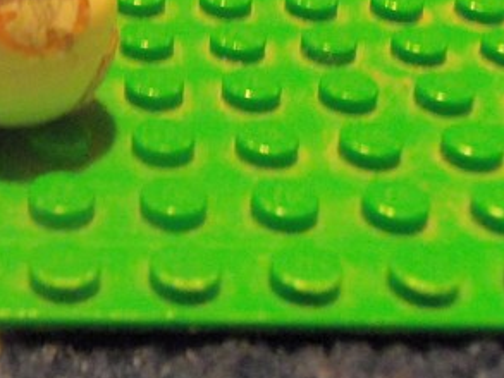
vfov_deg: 16.6
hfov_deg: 21.3
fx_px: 1296
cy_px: 118
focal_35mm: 89
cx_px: 14
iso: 400
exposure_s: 1/2.5
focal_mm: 5.2
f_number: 3.4
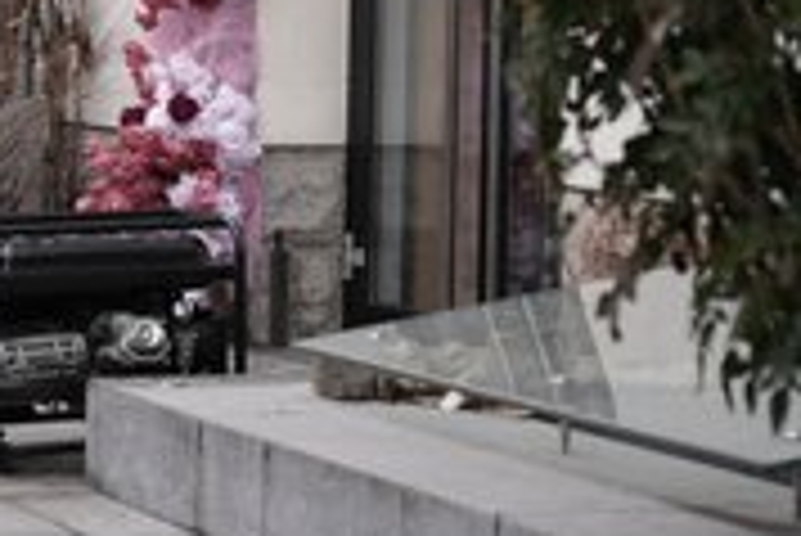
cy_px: 119
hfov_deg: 13.0
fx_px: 3496
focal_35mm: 157
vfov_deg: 8.7
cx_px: 126
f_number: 2.8
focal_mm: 70
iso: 200
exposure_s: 1/800
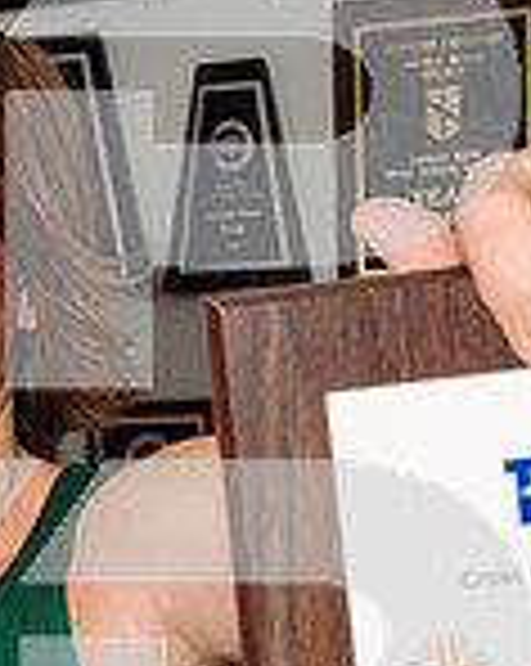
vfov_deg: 11.8
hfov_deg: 9.4
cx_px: -68
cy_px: 700
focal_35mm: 162
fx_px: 3189
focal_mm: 44
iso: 125
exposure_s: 1/250
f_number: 9
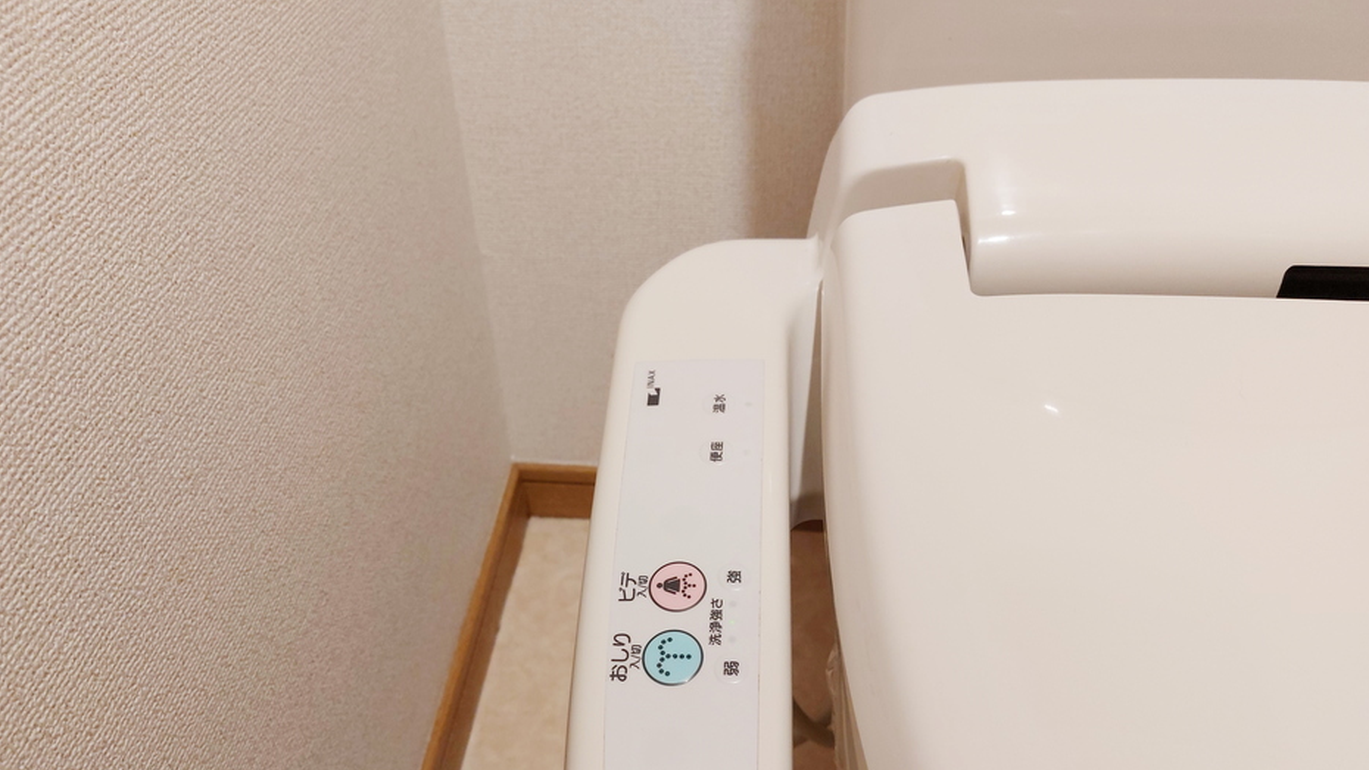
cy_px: 517
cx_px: 687
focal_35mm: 27
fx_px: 980
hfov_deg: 69.9
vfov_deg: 42.3
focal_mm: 5.23
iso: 125
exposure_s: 1/24
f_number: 1.8
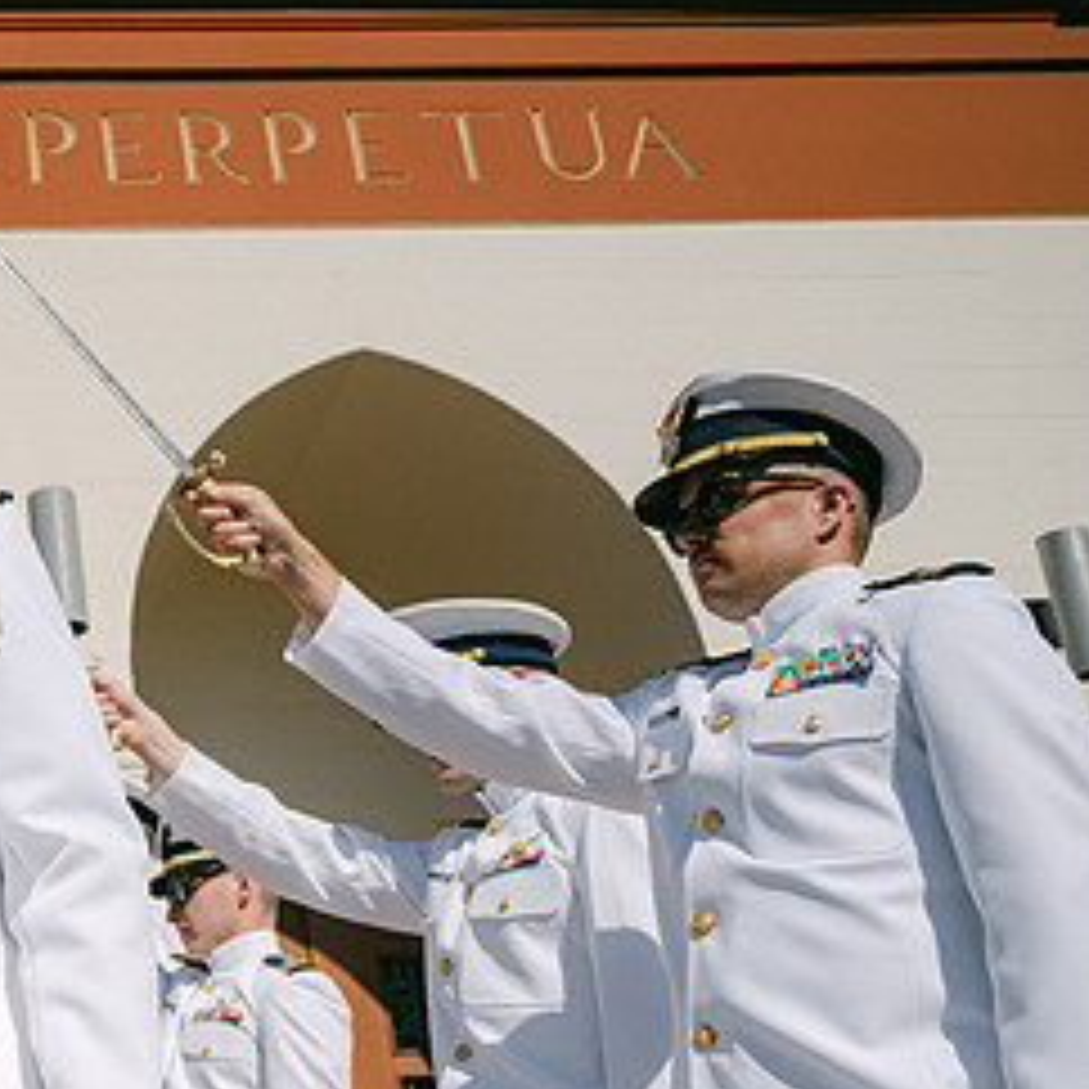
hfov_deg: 26.7
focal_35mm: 57
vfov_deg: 30.0
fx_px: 2029
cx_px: -207
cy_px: 630
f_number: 4
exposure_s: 1/5000
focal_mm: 28
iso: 100
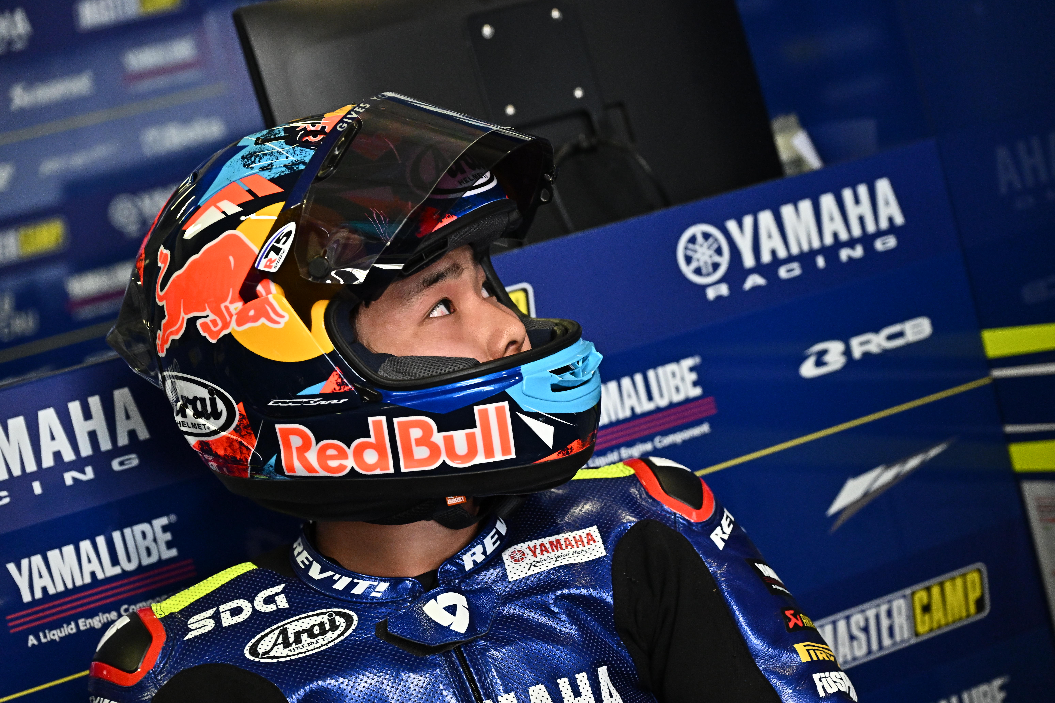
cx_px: 528
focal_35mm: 81
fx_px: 2374
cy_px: 352
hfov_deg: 25.1
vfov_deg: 16.9
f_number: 4
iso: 4000
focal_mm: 81
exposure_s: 1/500
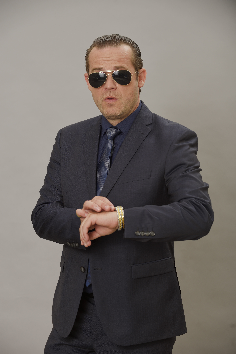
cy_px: 177
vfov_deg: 20.0
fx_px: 1002
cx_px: 118
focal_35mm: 102
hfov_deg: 13.4
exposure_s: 1/200
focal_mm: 102
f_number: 8
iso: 100
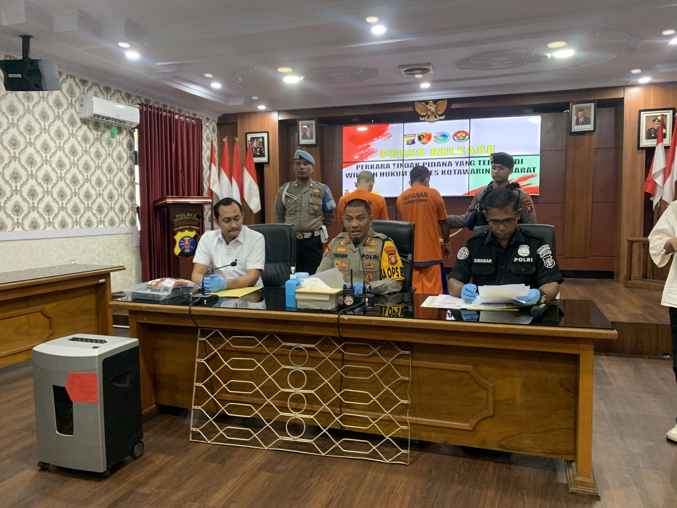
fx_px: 508
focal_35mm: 26
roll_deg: +0.7
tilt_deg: -3.5
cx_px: 338
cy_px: 254
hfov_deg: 67.3
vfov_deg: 53.1
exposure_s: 1/60
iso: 250
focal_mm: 4.25
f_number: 1.8
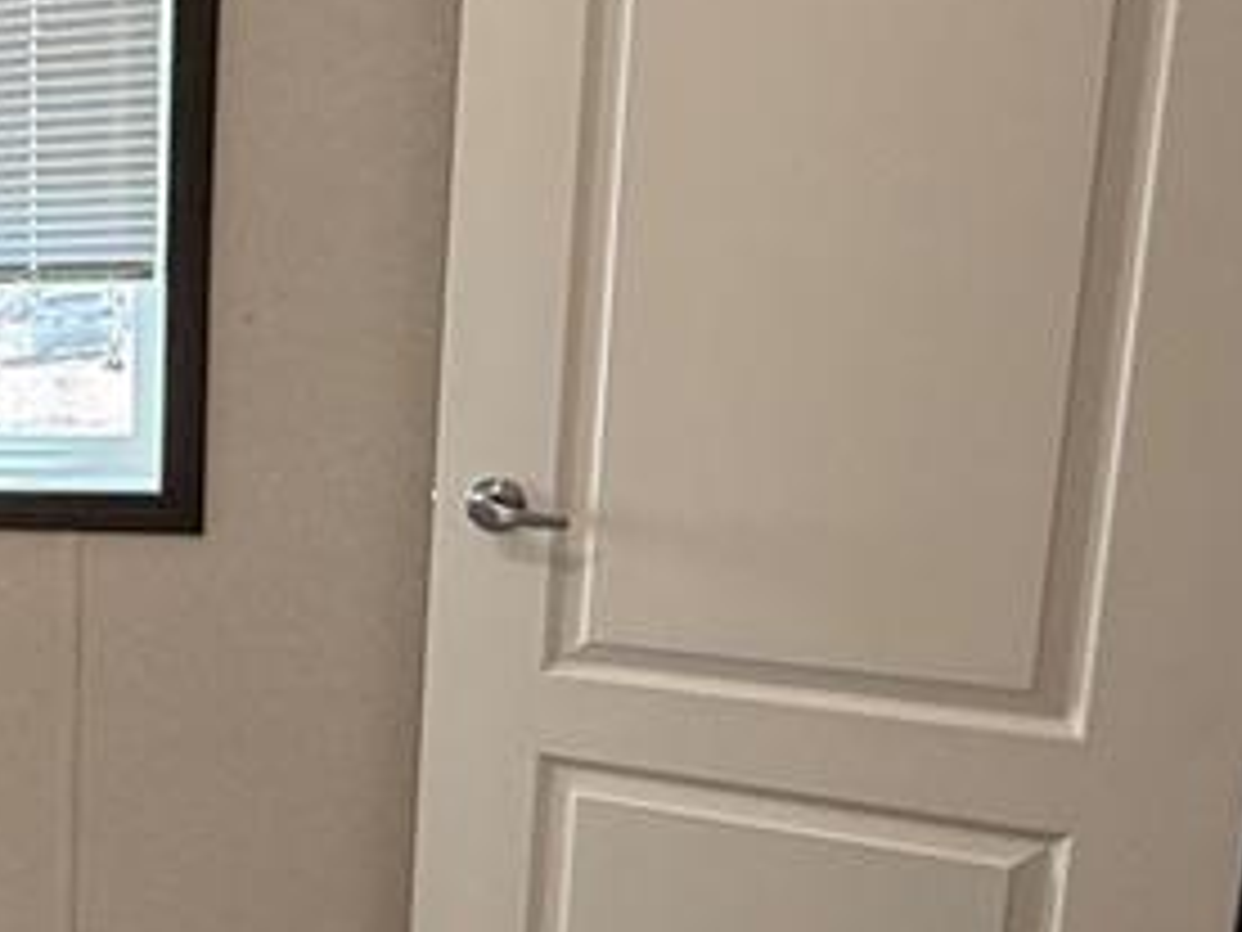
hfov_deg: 28.4
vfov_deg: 27.9
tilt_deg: -10.1
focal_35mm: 52
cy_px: 617
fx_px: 1866
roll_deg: +2.9
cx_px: -468
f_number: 2.2
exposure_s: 1/120
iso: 200
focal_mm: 2.22
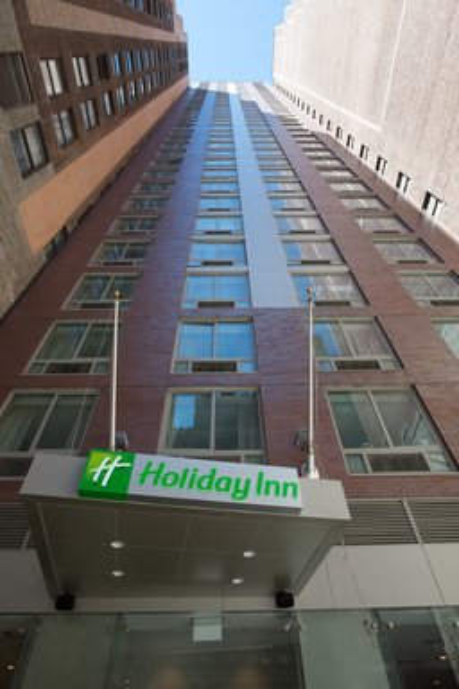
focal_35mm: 20
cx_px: 230
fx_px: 382
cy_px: 344
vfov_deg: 84.0
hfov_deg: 61.9
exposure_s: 1/500
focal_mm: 20
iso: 3200
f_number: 11
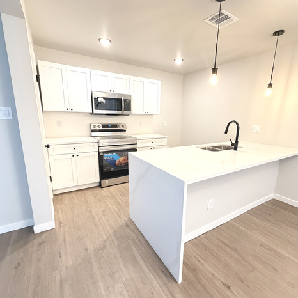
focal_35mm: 17
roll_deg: -0.8
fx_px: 166
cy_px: 153
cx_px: 161
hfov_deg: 83.8
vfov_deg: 84.0
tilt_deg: -13.1
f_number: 2.2
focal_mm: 2.22
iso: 640
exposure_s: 1/60
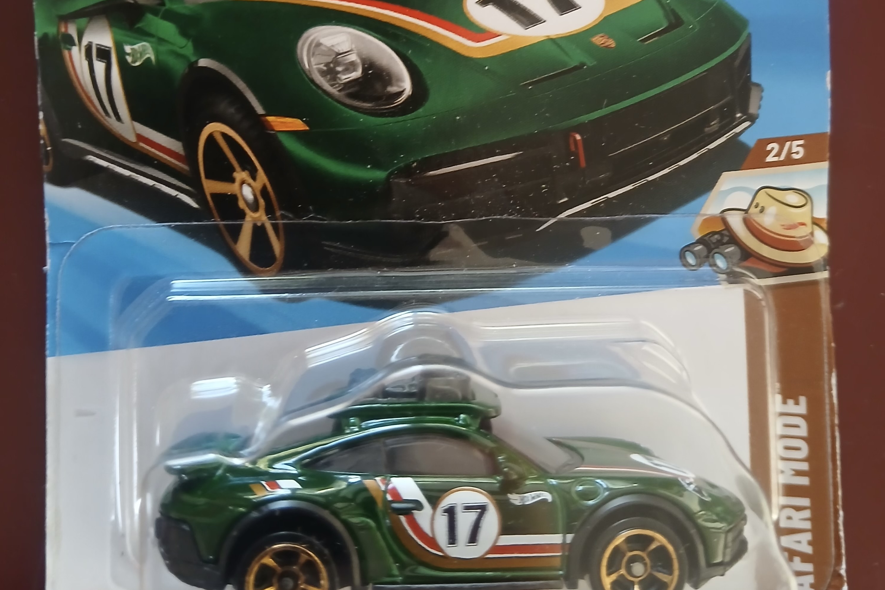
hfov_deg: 51.9
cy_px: 92
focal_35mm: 37
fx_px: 910
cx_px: 452
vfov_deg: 34.5
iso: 250
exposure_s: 1/40
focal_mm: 3.98
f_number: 1.8
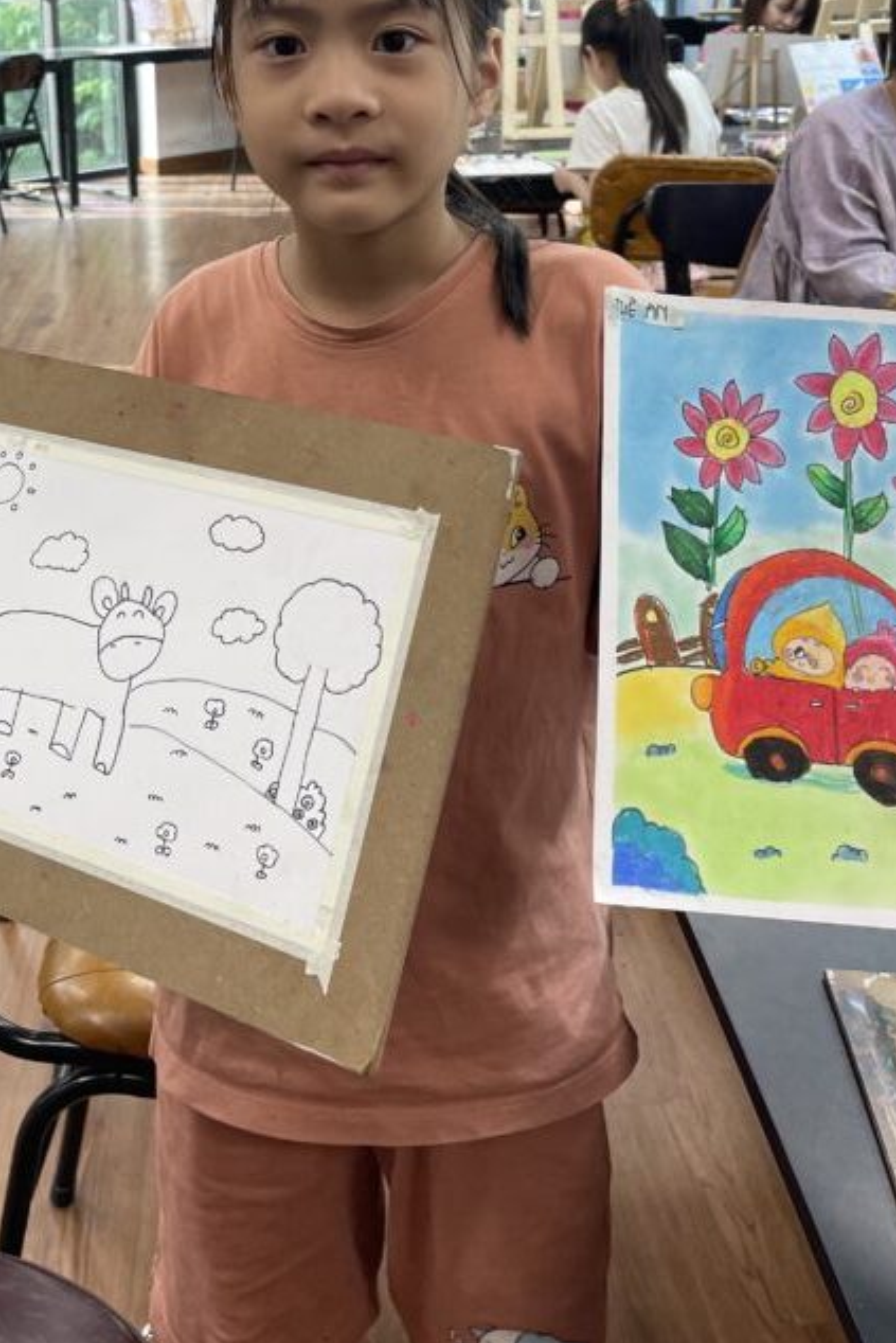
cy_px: 301
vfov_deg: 45.4
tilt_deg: -13.1
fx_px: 1530
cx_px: 282
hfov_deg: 32.3
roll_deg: +0.6
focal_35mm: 41
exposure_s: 1/121
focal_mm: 5.1
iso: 100
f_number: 1.6
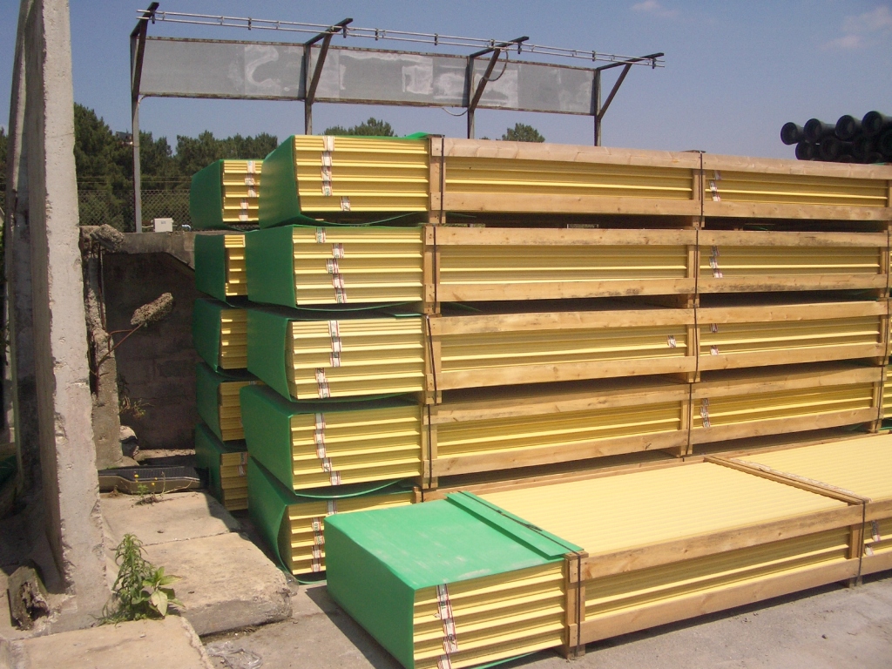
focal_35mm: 35
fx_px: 902
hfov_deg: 52.6
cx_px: 446
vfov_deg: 40.7
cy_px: 334
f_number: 4.3
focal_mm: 5.8
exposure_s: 1/1600
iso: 100
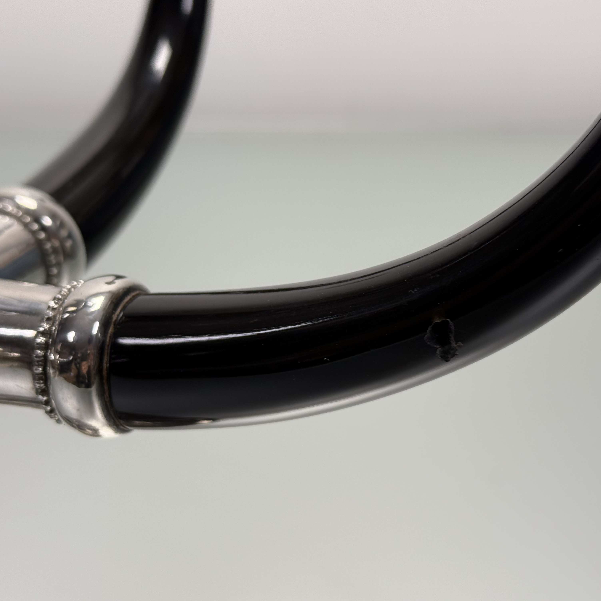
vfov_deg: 30.0
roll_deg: -0.1
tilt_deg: -21.0
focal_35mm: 57
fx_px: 1120
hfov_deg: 30.0
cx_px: 314
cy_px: 300
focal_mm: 6.76
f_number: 1.78
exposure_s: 1/100
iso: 80
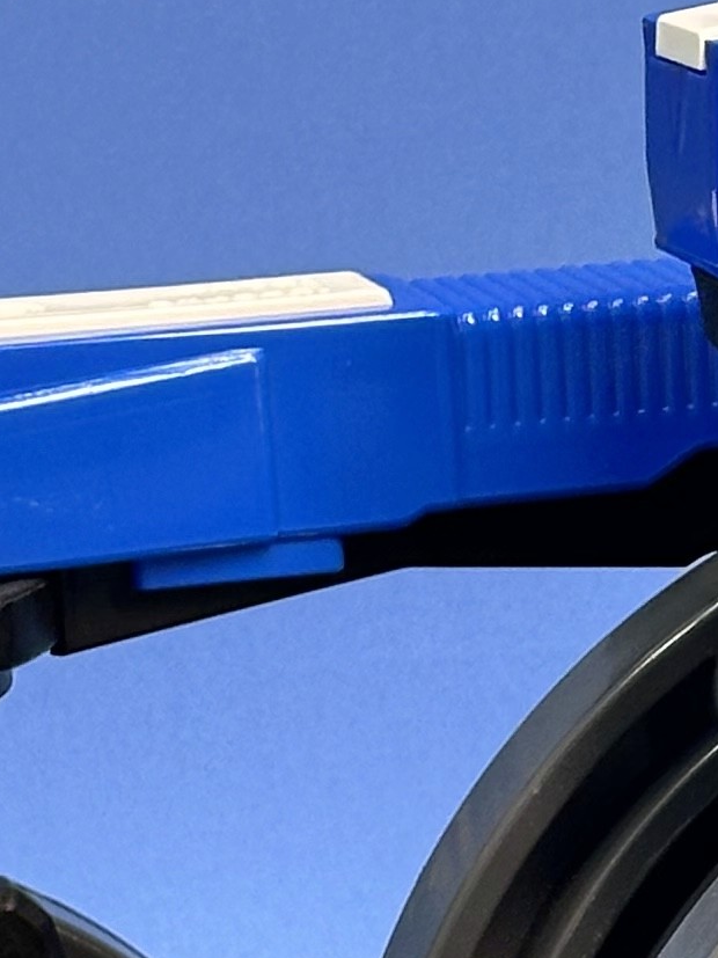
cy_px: 1139
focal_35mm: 234
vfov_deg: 8.4
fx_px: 6473
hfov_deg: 6.3
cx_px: 787
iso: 100
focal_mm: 6.86
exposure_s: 1/100
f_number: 1.78
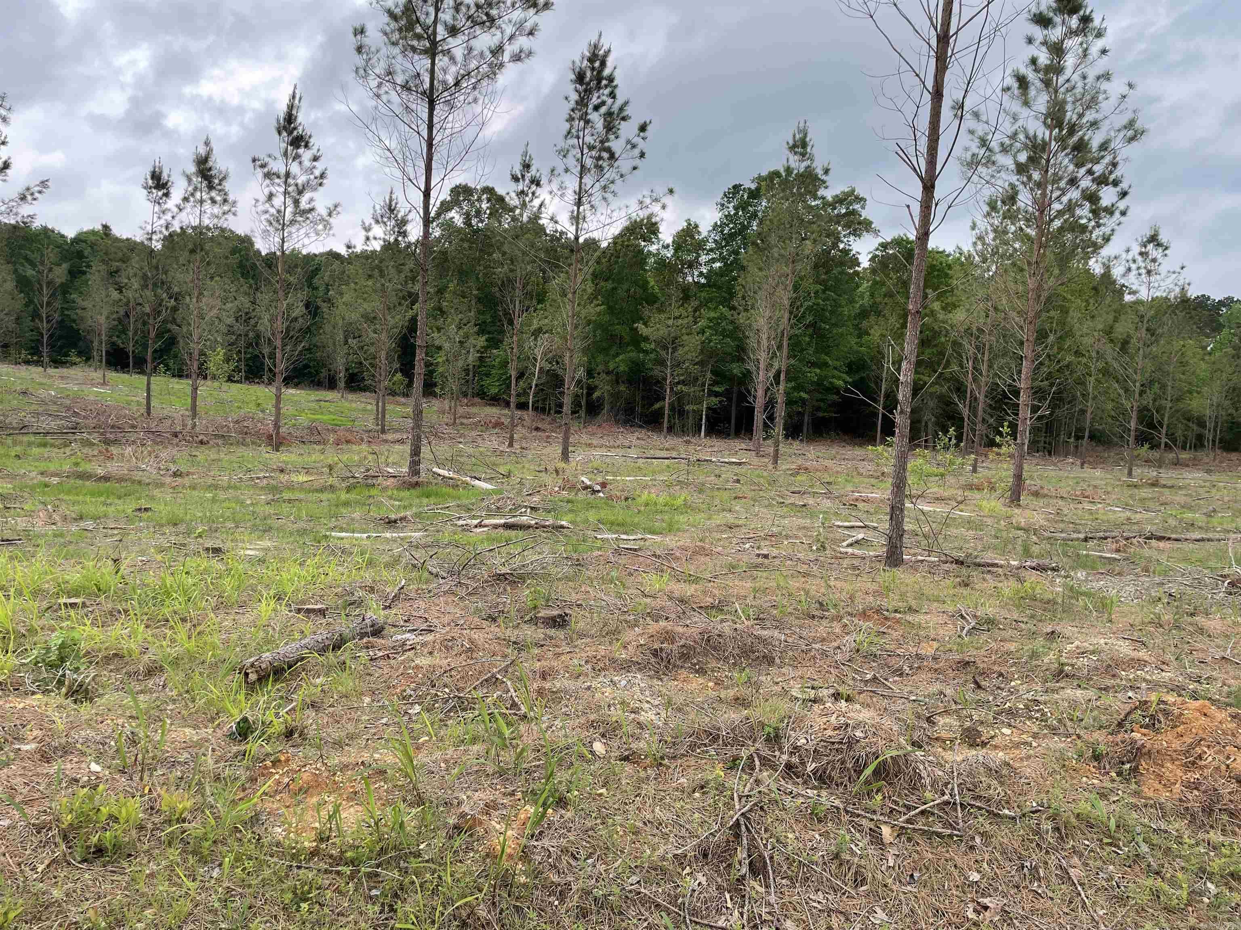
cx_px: 620
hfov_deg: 67.3
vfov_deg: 53.1
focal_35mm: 26
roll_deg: -2.9
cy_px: 465
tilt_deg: -5.5
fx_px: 932
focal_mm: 4.2
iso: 32
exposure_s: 1/540
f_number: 1.6
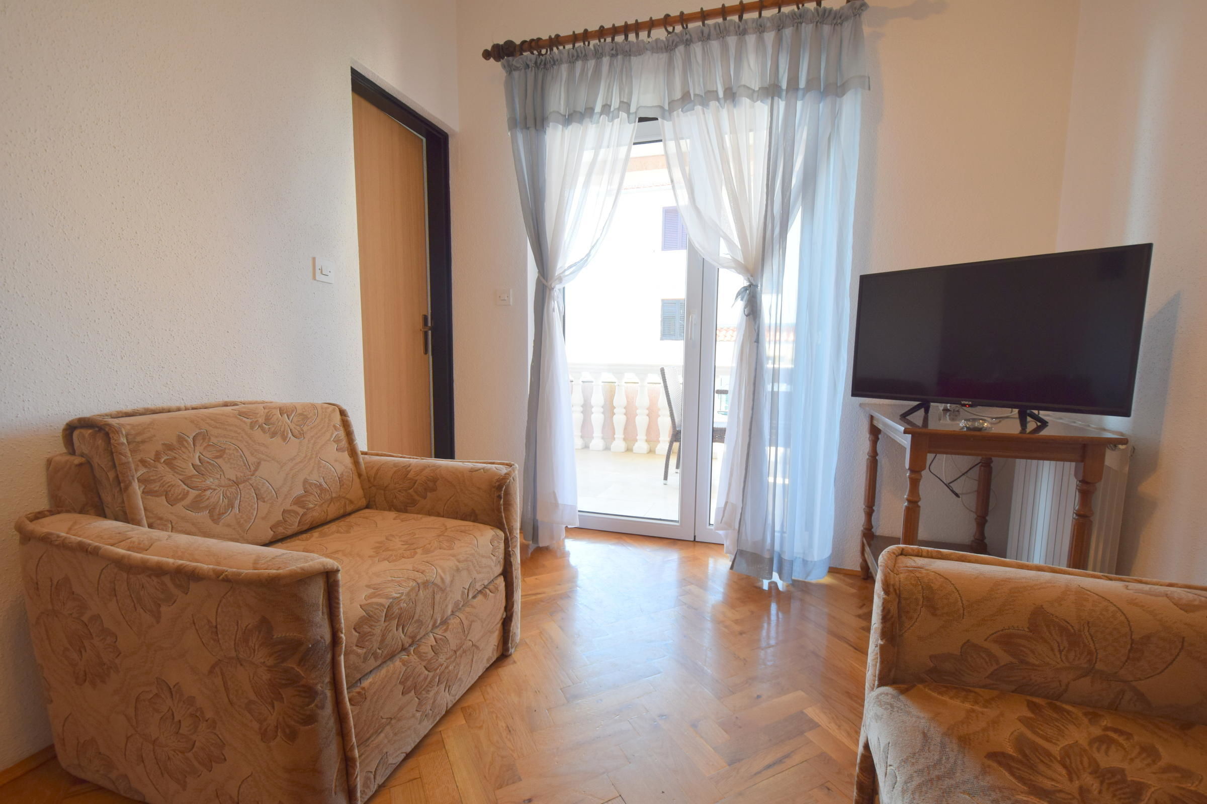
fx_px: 503
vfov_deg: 77.3
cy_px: 402
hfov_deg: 100.4
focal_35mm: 15
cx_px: 604
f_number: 4.5
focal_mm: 10
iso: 400
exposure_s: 1/80
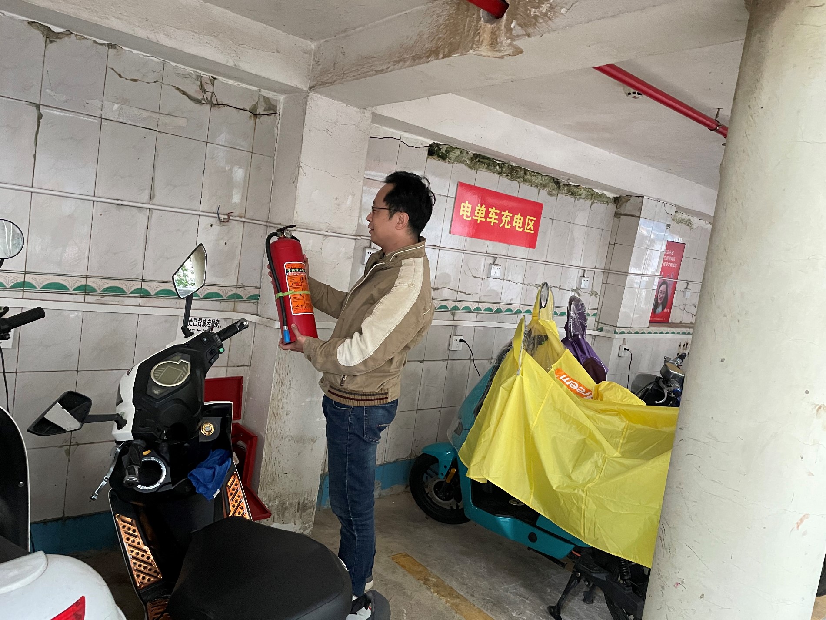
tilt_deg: -4.0
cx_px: 413
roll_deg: -7.3
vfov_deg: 53.1
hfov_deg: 67.3
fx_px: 620
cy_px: 310
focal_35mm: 26
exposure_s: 1/49
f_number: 1.6
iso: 500
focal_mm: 4.2
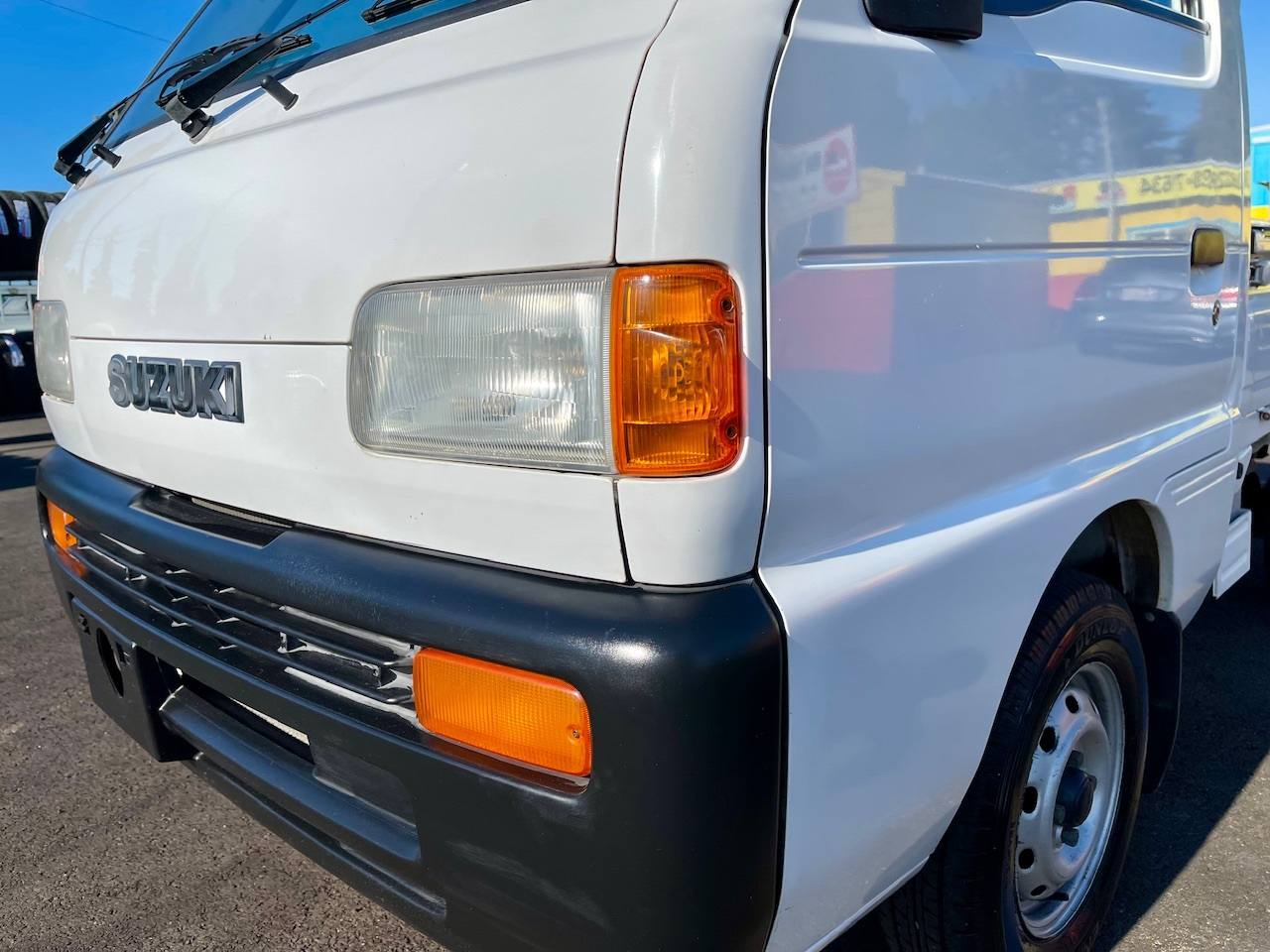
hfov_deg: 69.4
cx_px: 635
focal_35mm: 25
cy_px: 476
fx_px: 917
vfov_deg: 54.9
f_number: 1.6
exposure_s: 1/6250
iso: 32
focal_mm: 5.1
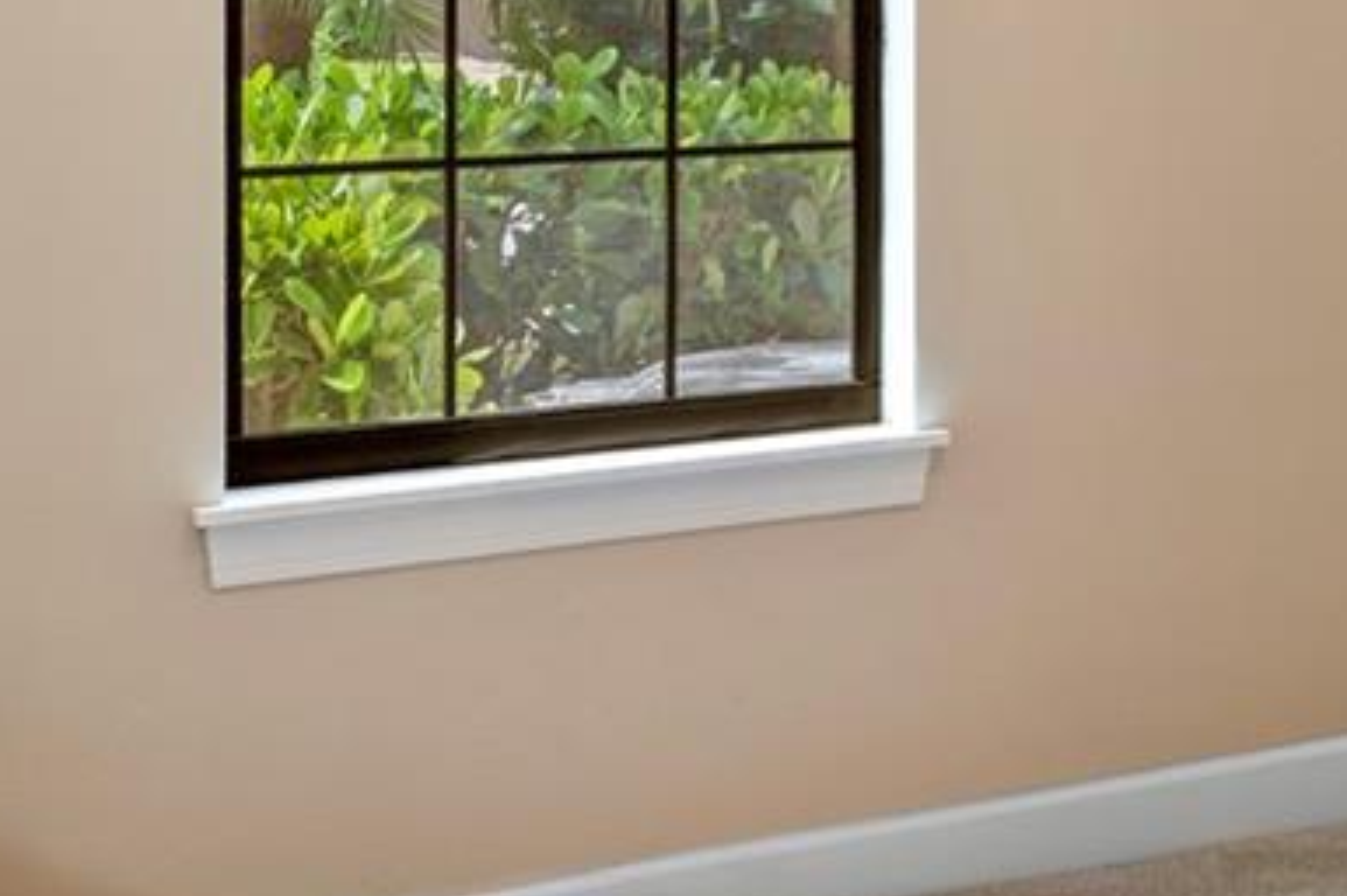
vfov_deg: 16.7
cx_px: 1592
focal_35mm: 79
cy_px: -70
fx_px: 2953
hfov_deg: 23.6
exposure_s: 1/1.67
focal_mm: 19
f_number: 5
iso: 100
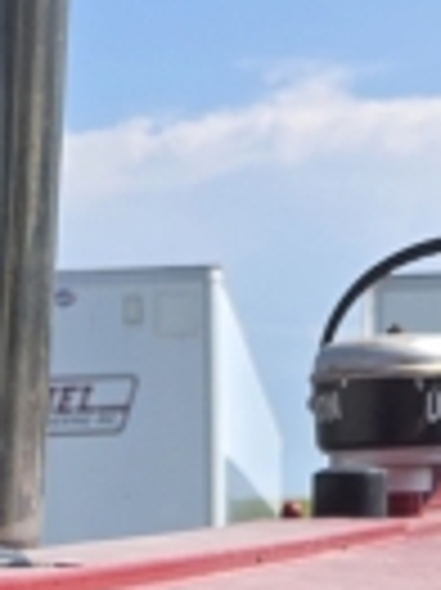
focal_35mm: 135
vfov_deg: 11.9
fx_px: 2297
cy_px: 1419
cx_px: 112
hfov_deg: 10.9
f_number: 1.7
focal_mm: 6.3
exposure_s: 1/3747
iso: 80
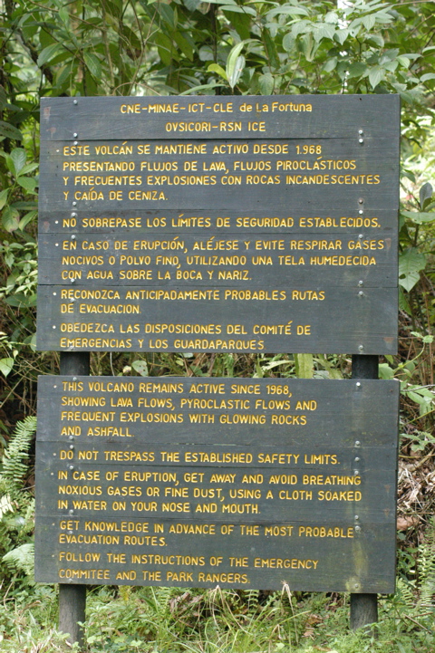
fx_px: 1905
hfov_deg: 13.0
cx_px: 218
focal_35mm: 105
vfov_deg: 19.5
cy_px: 326
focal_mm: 70
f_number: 7.1
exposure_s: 1/200
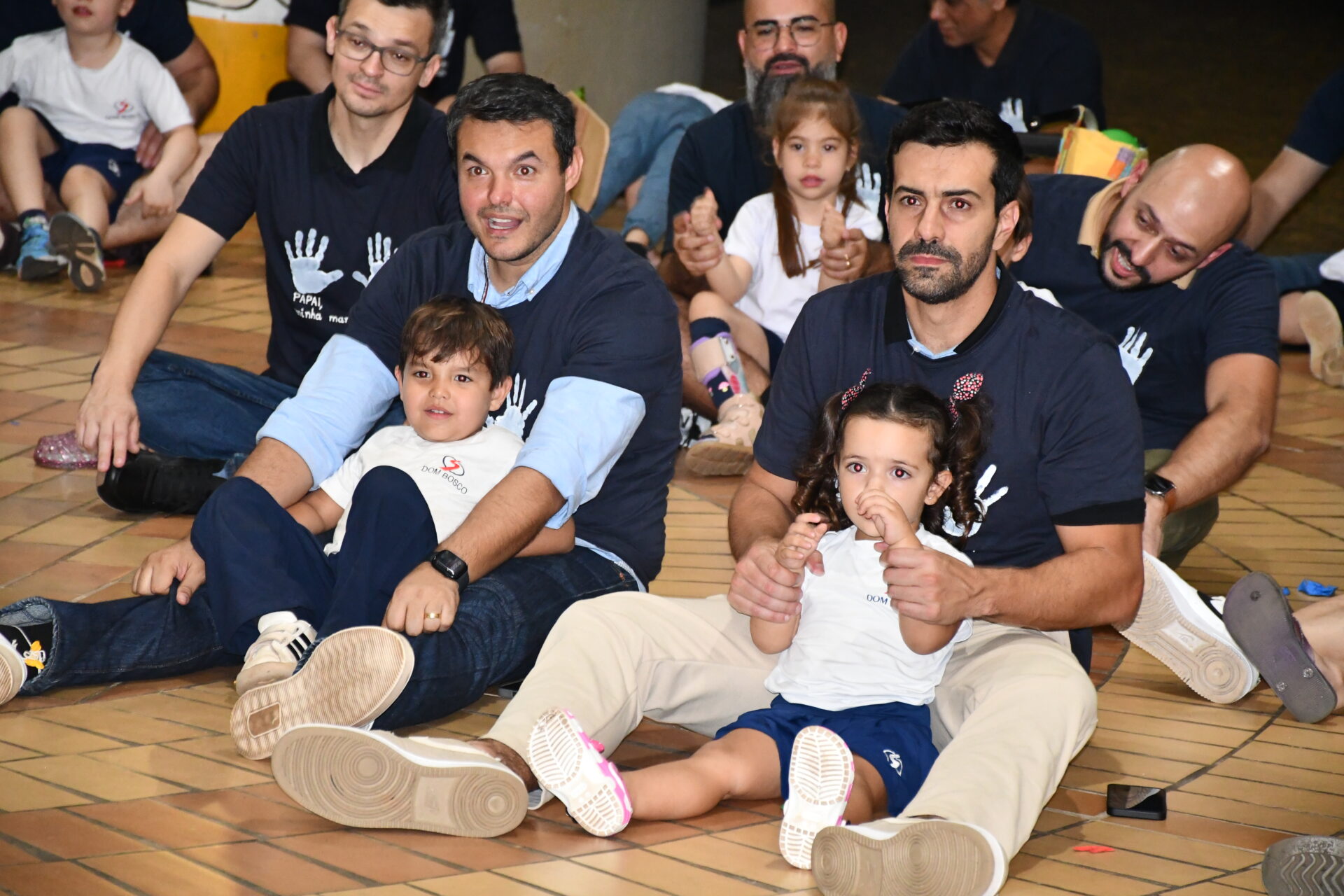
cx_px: 672
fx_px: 5600
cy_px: 448
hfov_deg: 13.7
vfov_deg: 9.1
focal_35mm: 150
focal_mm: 100
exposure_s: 1/60
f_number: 5.6
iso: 4000
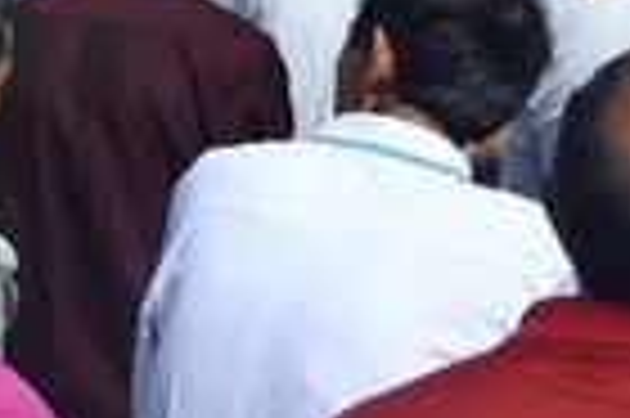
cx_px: 855
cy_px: -99
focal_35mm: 129
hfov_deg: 15.1
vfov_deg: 10.4
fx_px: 2255
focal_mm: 24
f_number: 9
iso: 100
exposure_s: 1/320
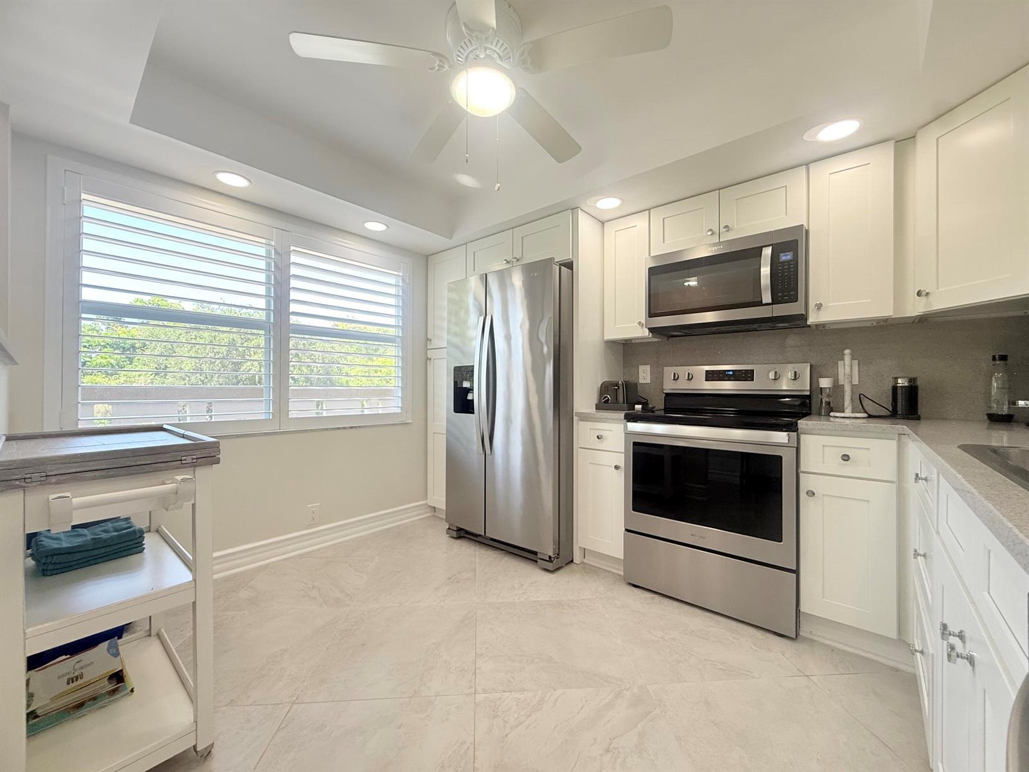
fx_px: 416
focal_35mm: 14
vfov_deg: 85.7
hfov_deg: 102.1
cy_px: 386
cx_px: 514
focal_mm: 2.22
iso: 100
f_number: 2.2
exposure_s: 1/120
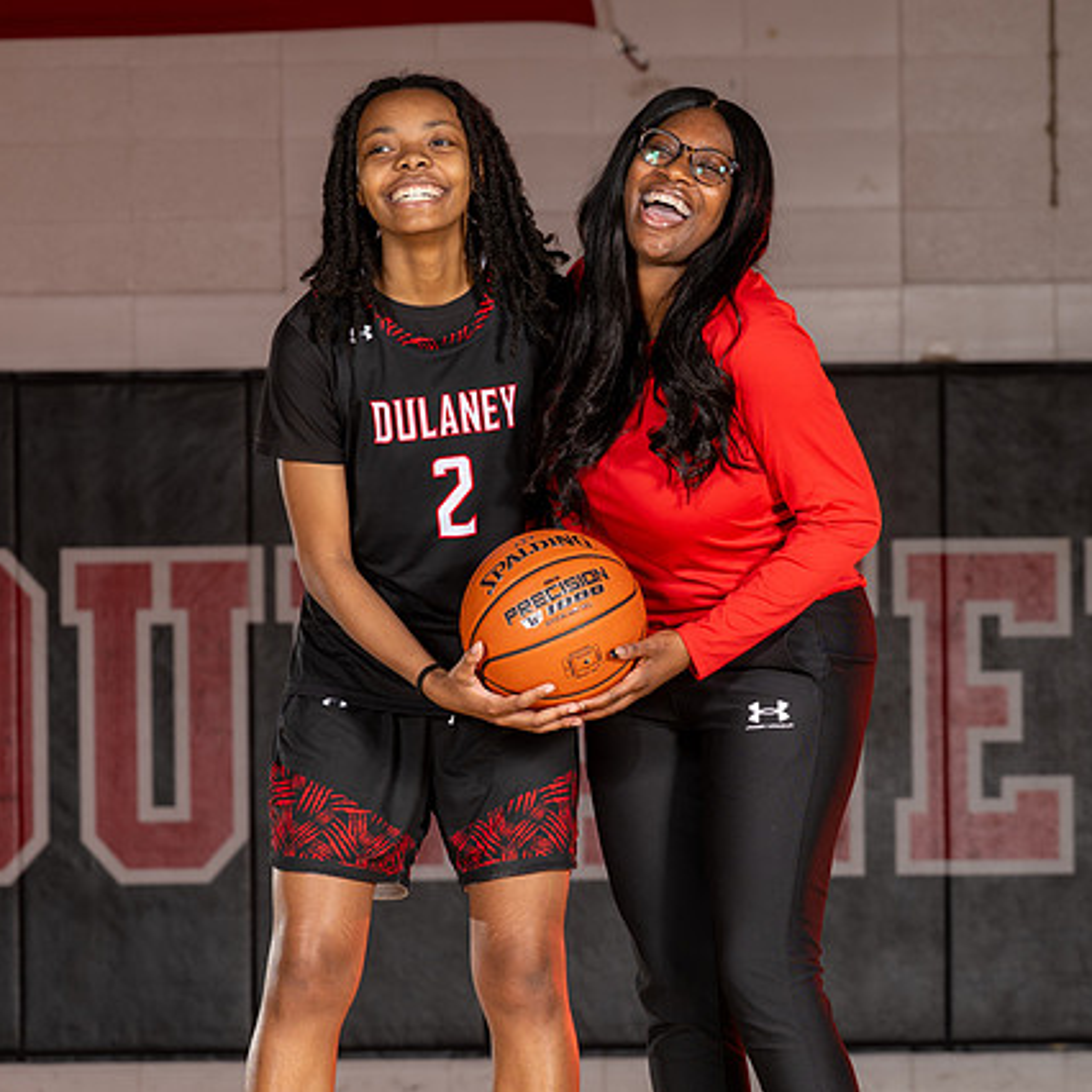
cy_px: 592
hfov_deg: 7.4
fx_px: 8423
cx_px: 711
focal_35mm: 236
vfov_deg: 7.4
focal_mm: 115
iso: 80
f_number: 6.3
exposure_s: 1/125
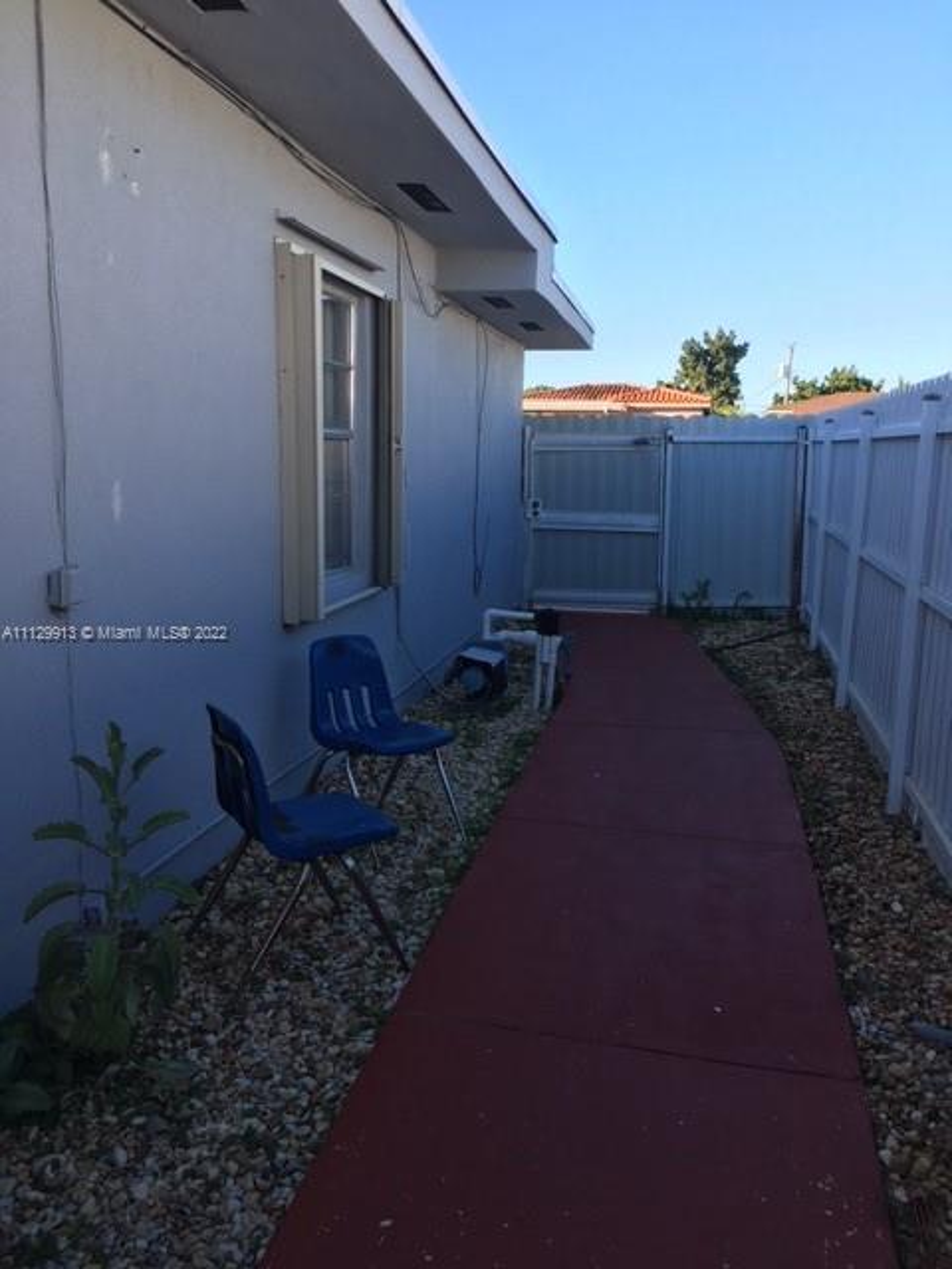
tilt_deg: -8.1
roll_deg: -1.7
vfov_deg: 61.7
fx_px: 1063
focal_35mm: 29
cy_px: 634
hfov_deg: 48.2
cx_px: 476
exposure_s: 1/439
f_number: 2.2
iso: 25
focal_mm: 4.15
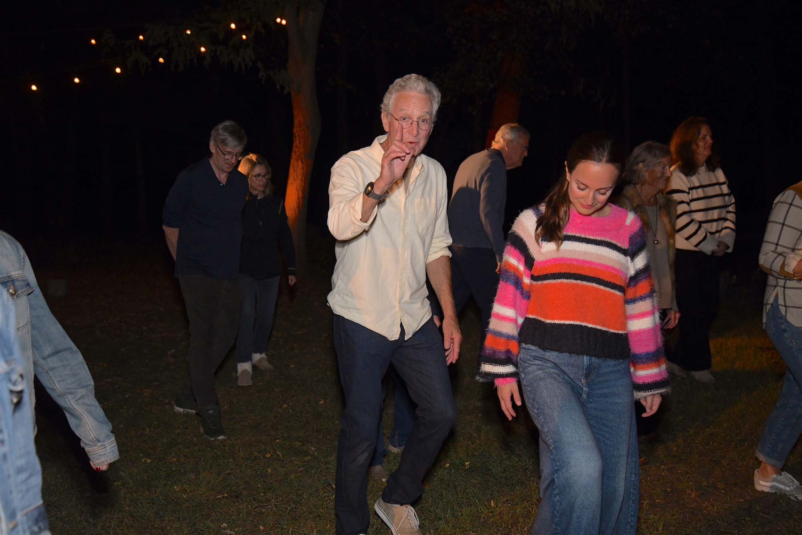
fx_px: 1069
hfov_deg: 41.1
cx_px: 401
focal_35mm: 48
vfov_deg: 28.1
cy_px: 268
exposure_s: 1/200
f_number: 5
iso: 3200
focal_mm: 48
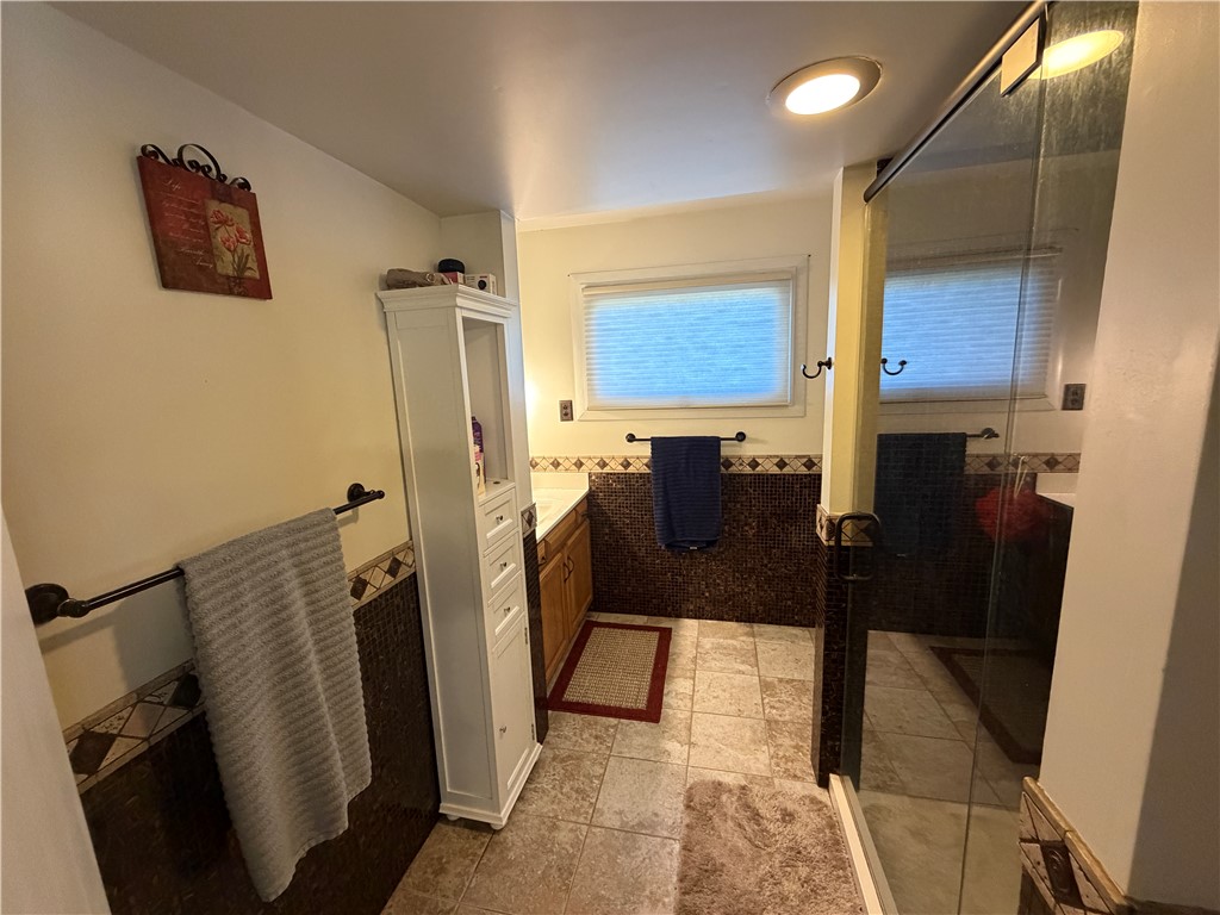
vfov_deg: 85.7
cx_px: 610
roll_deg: +2.6
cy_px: 458
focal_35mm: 14
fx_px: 493
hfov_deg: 102.1
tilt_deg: -10.1
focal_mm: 2.22
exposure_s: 1/60
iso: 500
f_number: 2.2
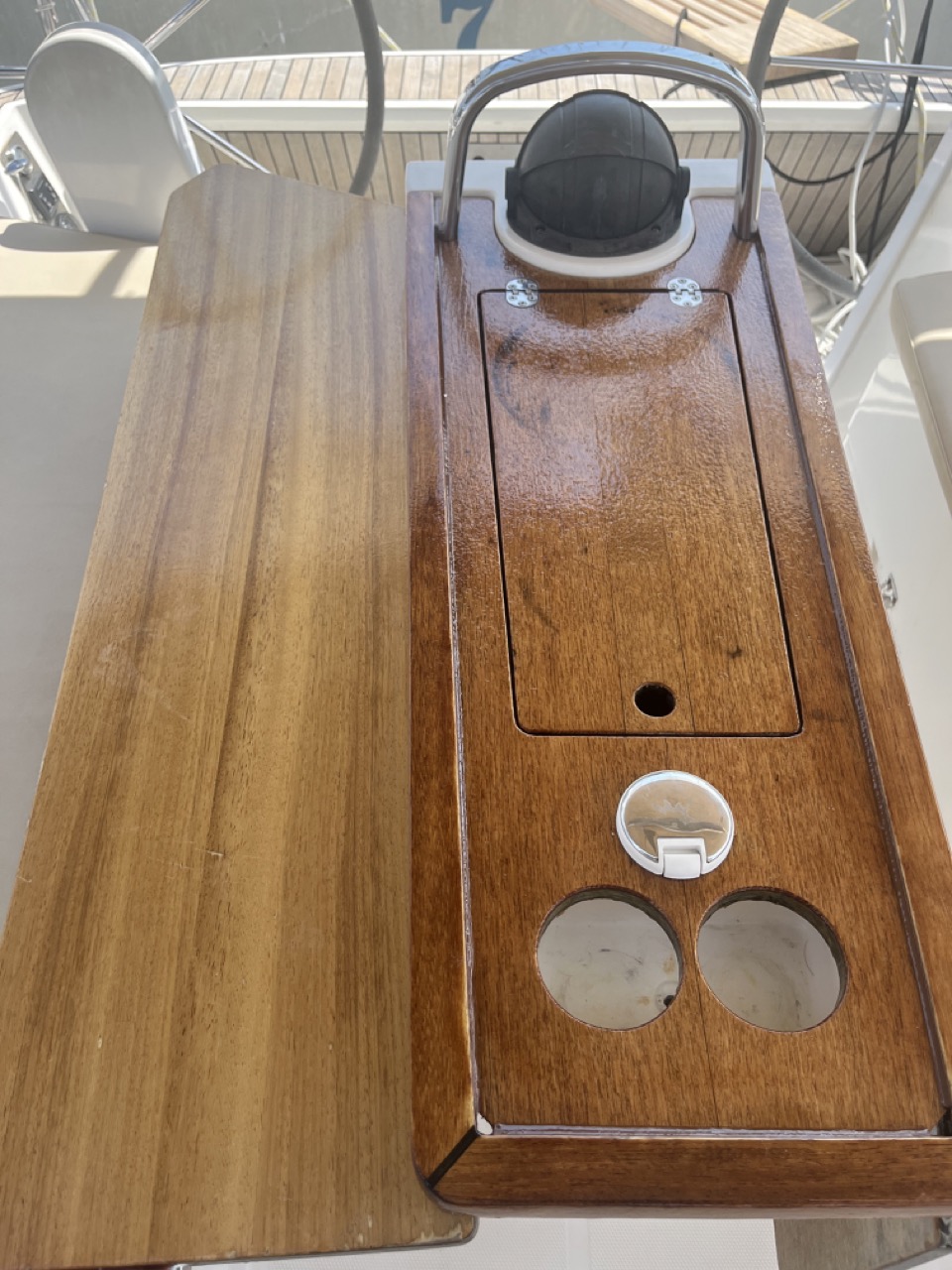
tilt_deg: -52.2
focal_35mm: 26
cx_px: 476
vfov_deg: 67.3
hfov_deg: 53.1
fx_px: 953
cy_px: 635
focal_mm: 5.1
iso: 50
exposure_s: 1/906
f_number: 1.6
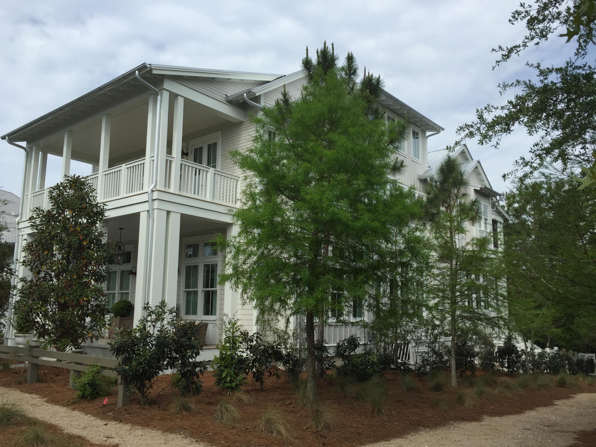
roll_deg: -1.3
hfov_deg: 61.7
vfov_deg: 48.2
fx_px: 499
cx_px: 298
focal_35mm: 29
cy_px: 224
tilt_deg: +10.9
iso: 32
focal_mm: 4.15
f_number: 2.2
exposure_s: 1/2198
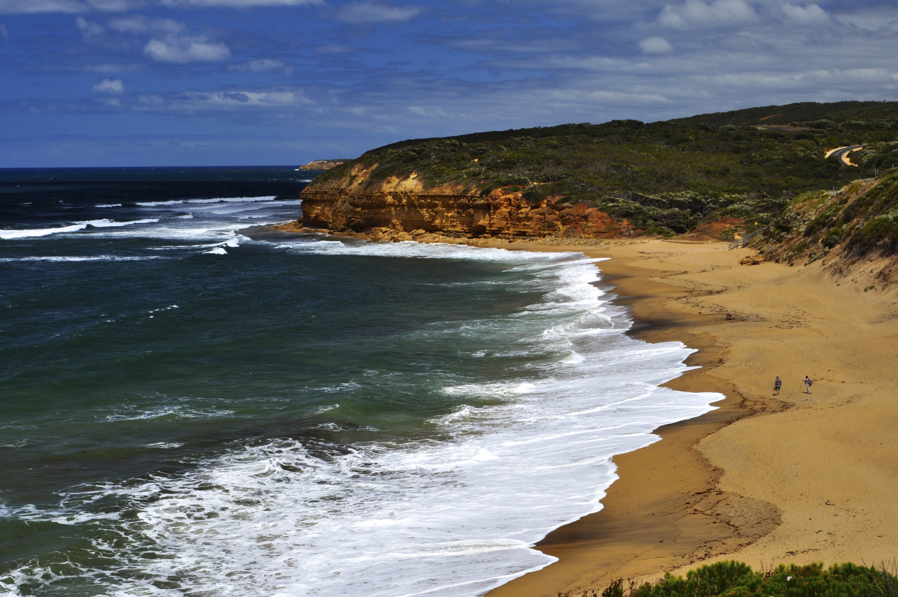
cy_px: 298
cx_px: 449
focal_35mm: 57
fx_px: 1420
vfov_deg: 23.7
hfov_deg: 35.1
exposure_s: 1/320
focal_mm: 38
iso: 200
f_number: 10
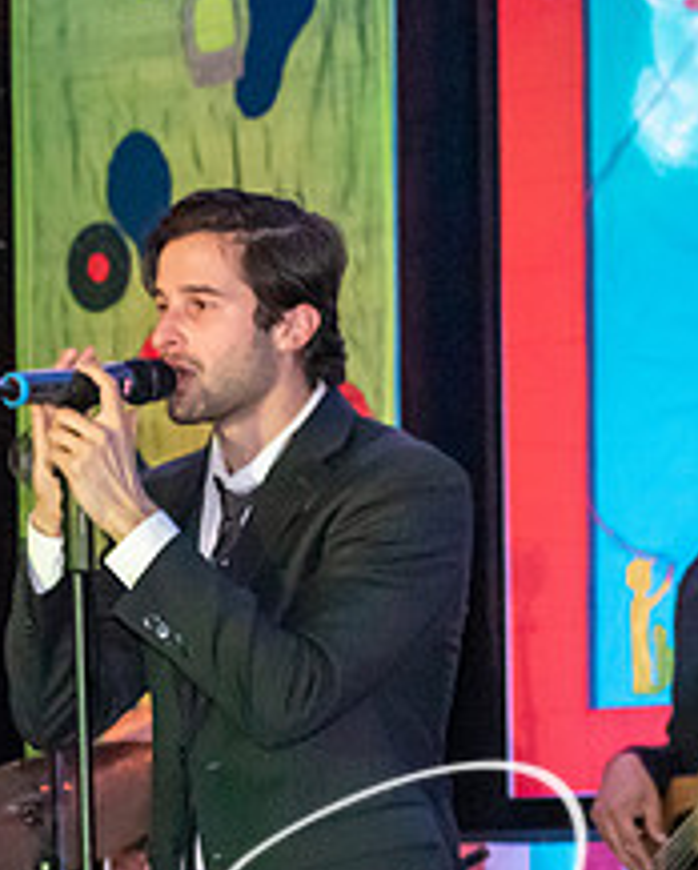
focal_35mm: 263
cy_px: 607
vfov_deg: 7.3
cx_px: 16
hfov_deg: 5.9
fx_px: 6782
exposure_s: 1/60
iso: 6400
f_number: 4.5
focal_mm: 70
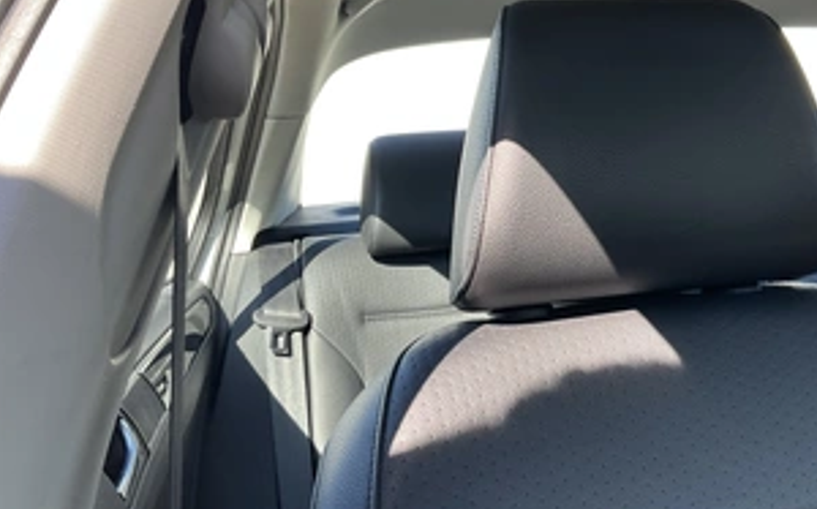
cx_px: 539
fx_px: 912
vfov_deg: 31.1
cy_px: 196
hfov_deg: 47.5
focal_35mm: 41
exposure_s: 1/151
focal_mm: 3
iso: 20
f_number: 1.8
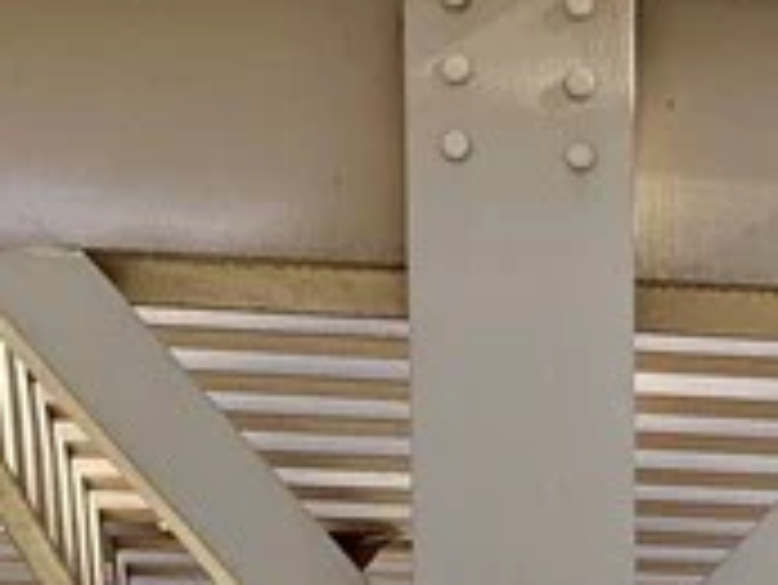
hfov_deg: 23.2
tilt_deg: -6.6
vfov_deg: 12.7
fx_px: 1867
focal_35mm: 83
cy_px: 1498
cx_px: 607
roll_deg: -0.2
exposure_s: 1/364
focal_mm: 2.22
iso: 40
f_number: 2.2
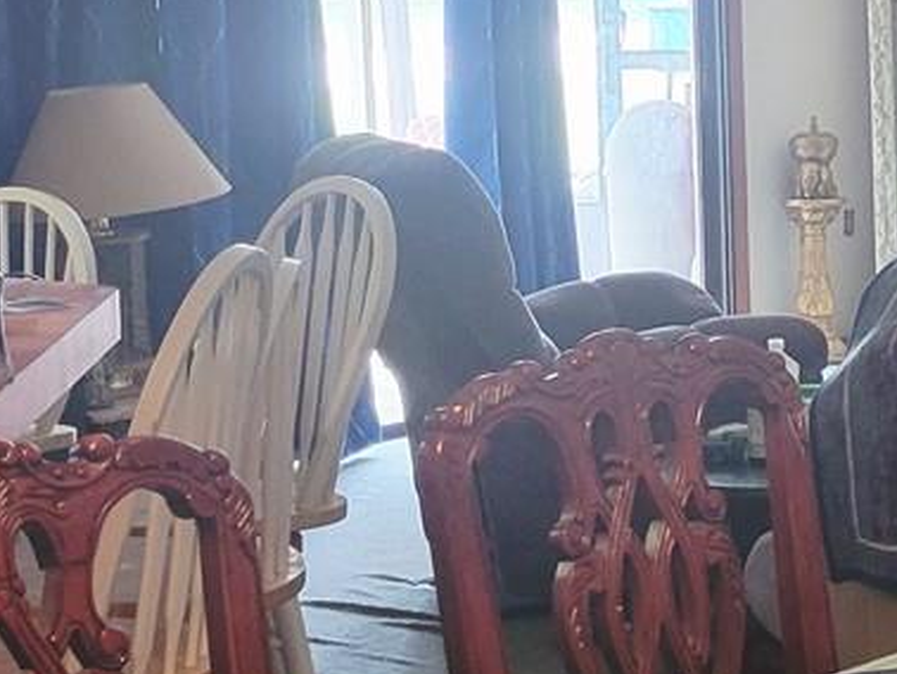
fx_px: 2852
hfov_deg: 16.2
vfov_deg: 13.4
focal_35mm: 110
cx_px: 1393
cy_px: 157
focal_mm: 5.4
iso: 200
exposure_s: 1/40
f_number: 1.8
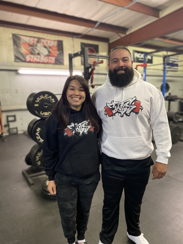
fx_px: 183
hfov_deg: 53.1
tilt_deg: -7.9
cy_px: 122
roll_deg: +0.6
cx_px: 92
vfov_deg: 67.3
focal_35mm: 26
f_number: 1.8
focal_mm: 4.25
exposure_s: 1/30
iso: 640
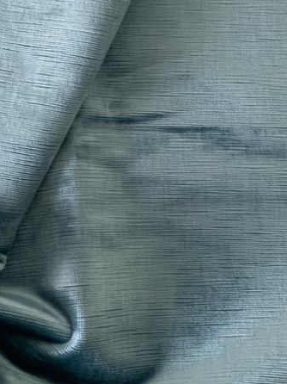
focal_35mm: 28
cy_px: 181
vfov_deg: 63.4
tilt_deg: -78.2
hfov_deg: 49.7
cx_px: 153
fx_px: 310
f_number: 1.8
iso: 125
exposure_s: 1/60
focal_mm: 4.25
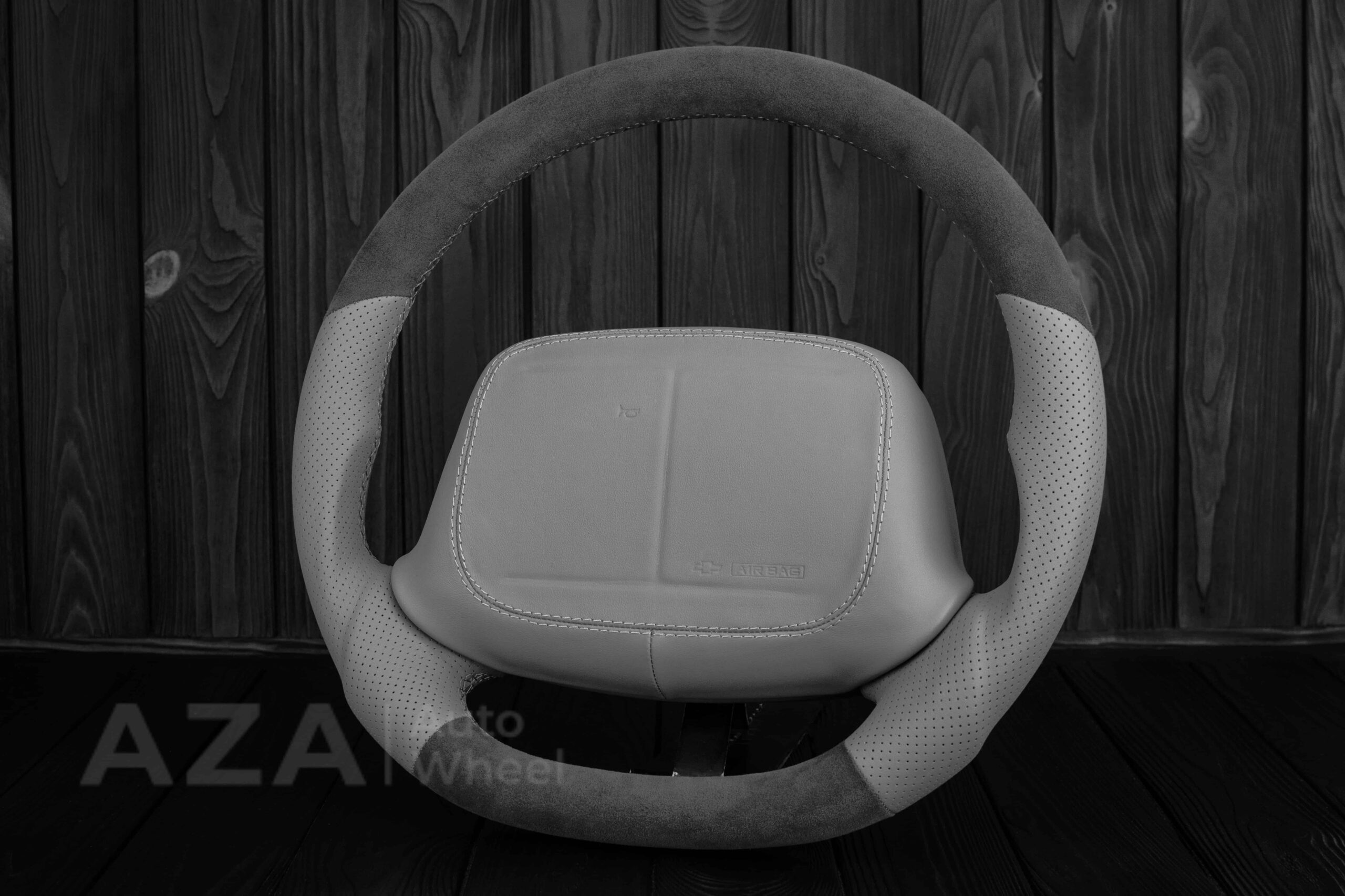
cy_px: 448
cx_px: 672
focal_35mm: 52
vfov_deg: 25.8
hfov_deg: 37.8
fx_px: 1961
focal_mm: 35
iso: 500
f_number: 6.3
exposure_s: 1/125
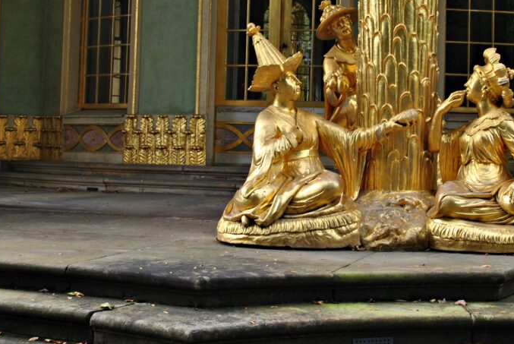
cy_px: 88
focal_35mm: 66
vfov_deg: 20.6
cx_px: 358
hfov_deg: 30.3
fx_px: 940
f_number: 8
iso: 200
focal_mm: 29
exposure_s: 1/80
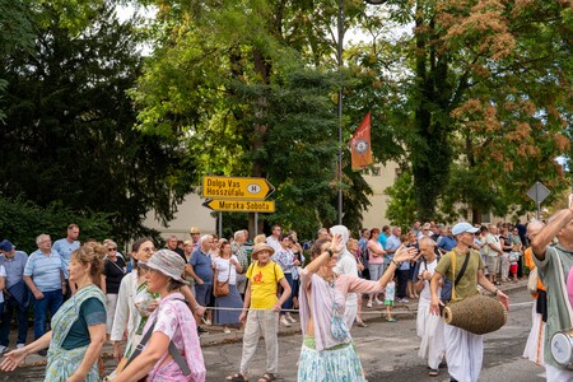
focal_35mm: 28
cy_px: 191
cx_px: 286
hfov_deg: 65.5
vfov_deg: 46.4
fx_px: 446
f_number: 4
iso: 100
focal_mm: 28
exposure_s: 1/200
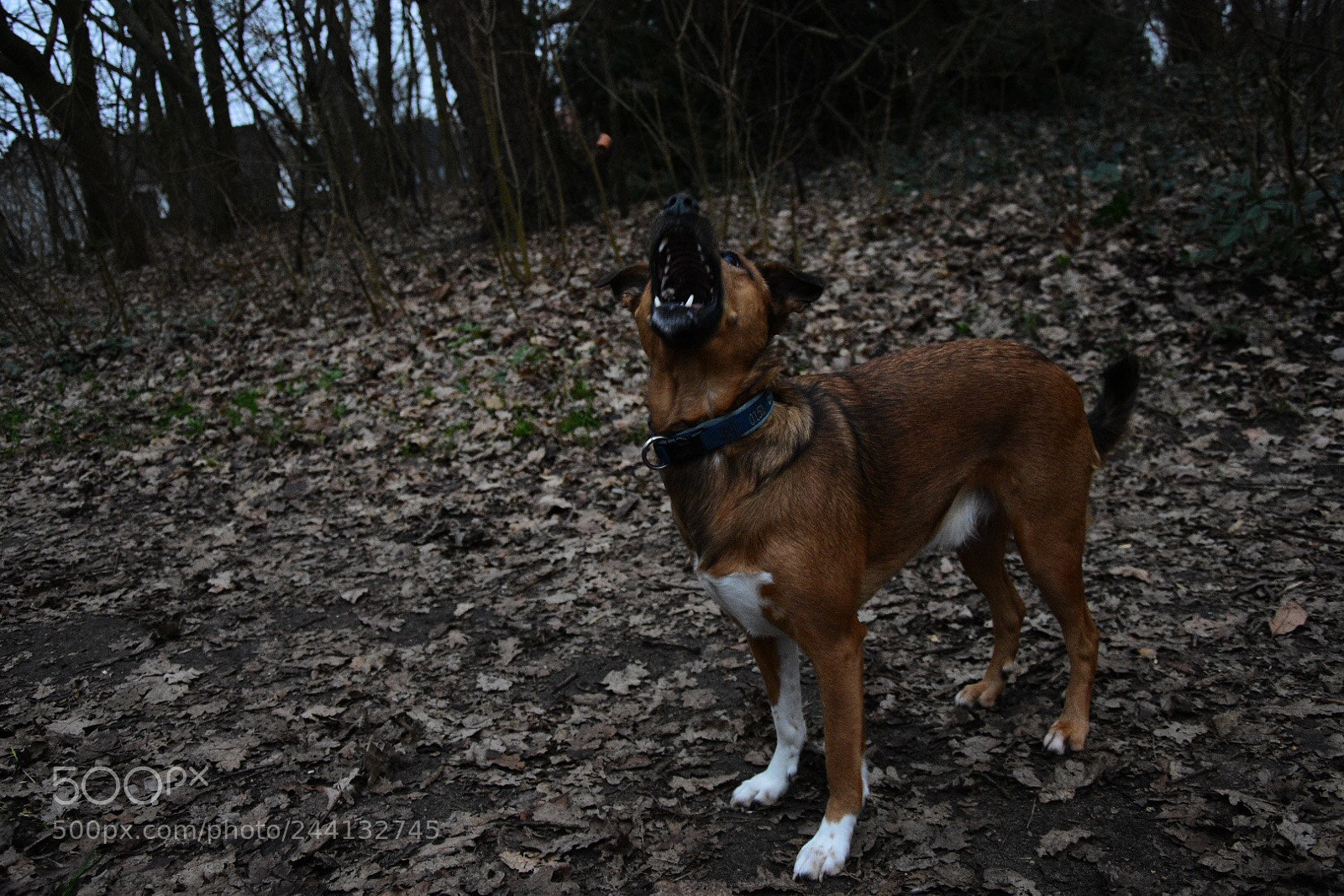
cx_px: 672
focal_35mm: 36
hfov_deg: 53.1
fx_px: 1344
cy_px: 448
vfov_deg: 36.9
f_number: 3.8
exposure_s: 1/250
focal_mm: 24
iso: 3200
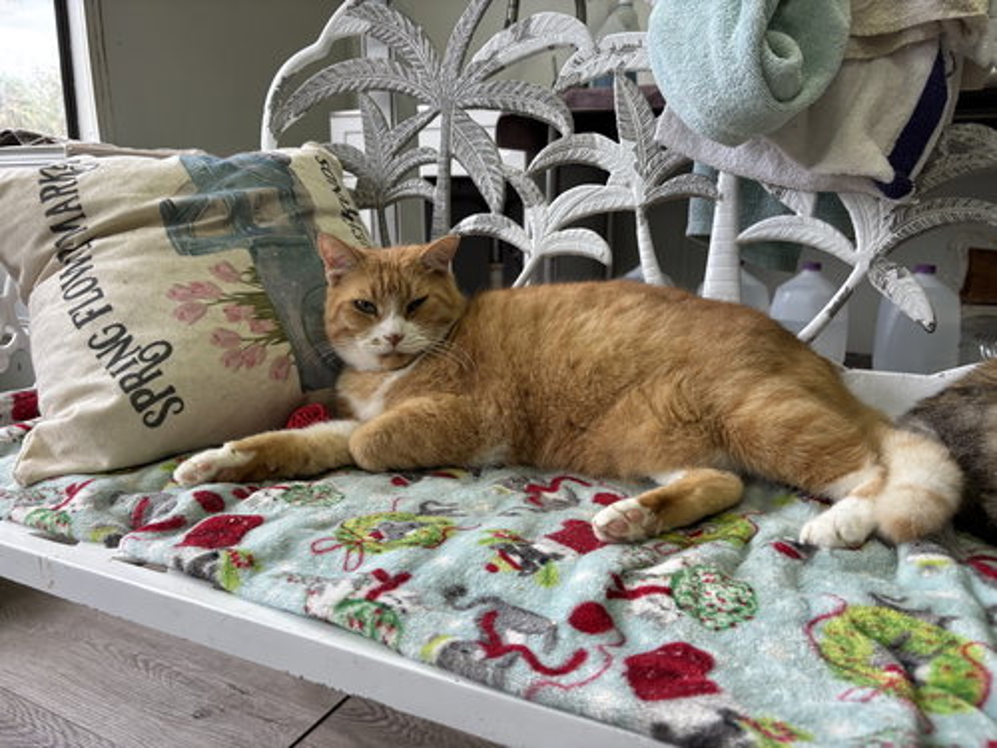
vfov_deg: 53.1
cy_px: 374
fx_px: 749
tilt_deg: -11.4
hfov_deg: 67.3
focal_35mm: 26
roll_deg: +0.0
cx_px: 498
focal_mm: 5.96
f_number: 1.6
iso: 100
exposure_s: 1/121
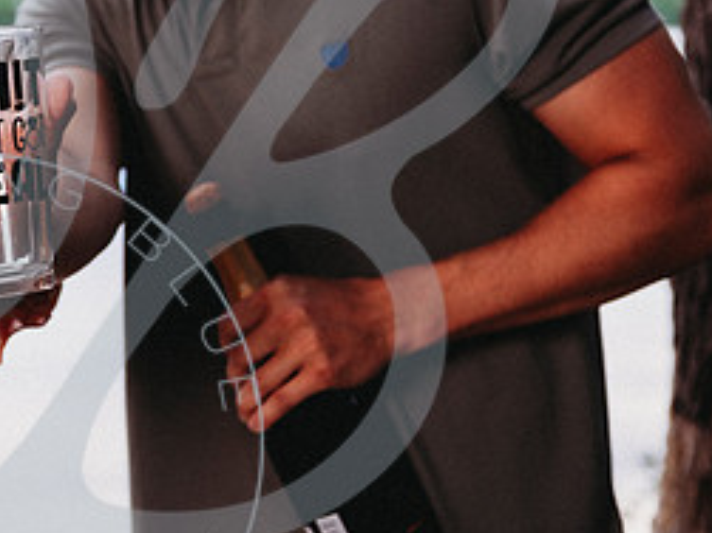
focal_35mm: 100
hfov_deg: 19.4
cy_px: 206
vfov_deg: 14.8
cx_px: 113
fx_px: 2056
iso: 200
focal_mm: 45
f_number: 2.8
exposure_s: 1/160
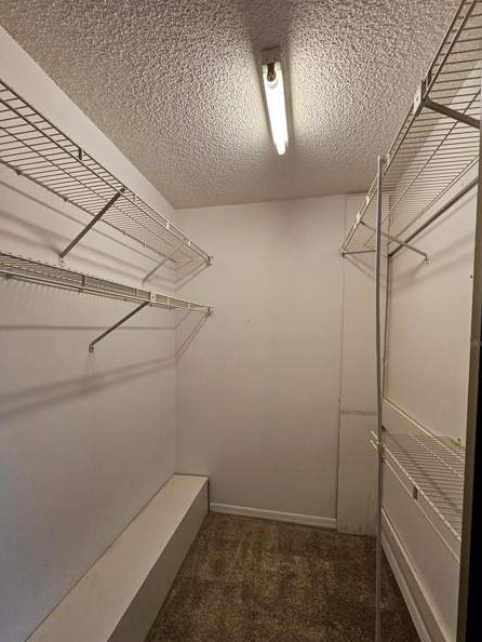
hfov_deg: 85.7
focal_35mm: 14
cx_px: 243
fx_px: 260
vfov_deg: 101.9
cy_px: 343
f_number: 2.2
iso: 400
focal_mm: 2.2
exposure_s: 1/60
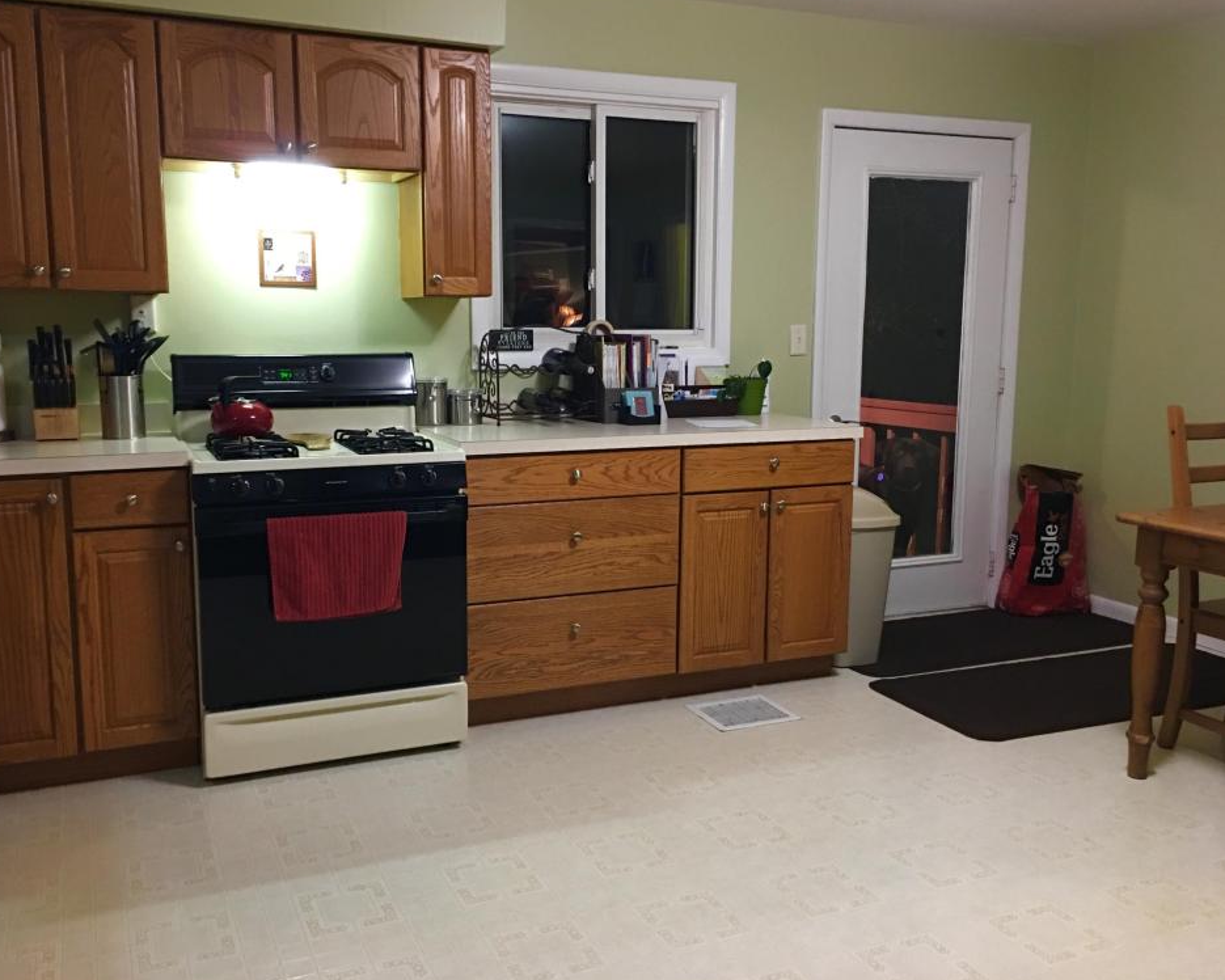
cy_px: 491
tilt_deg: -6.5
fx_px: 1124
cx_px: 570
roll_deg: -0.5
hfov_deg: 57.1
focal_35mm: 31
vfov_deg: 47.1
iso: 50
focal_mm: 4.15
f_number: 2.2
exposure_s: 1/4
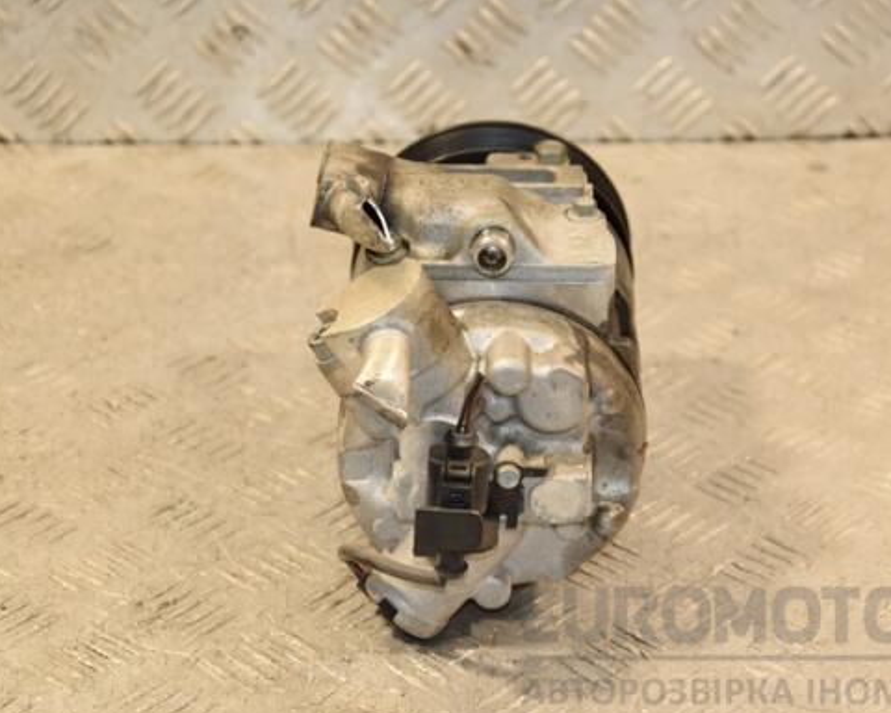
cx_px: 486
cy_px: 368
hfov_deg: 17.6
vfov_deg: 14.1
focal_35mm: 109
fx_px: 2874
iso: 800
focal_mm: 62
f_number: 5.3
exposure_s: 1/160
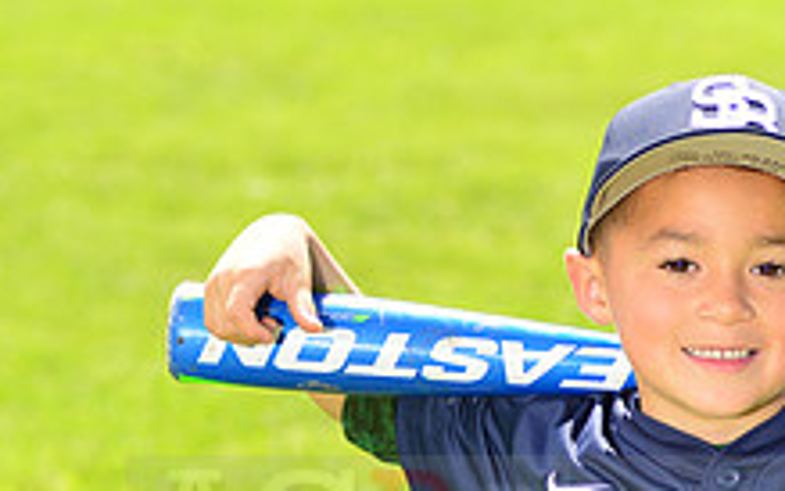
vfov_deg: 5.1
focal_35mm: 256
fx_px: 5478
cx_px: 728
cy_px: 504
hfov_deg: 8.2
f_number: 5
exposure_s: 1/250
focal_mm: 95
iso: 100
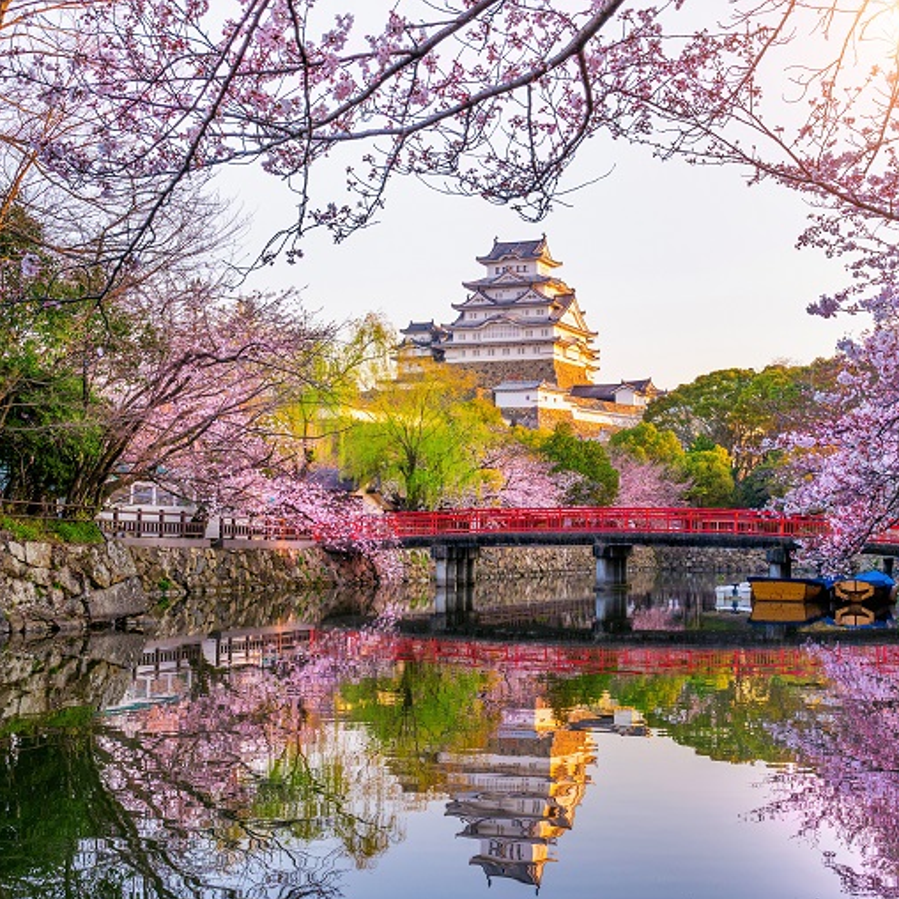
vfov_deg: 37.6
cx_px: 526
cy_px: 451
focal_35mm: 45
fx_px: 1322
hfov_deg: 37.4
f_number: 8
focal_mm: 35
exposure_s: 1/60
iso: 200
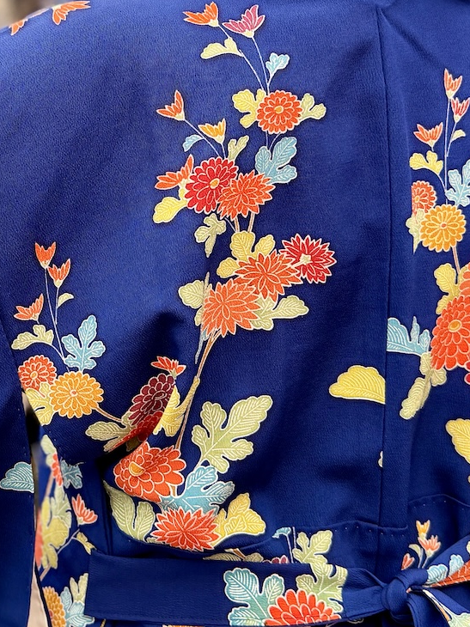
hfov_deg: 23.9
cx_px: 66
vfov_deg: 31.9
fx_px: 1087
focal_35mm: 60
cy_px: 201
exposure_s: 1/654
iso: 100
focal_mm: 6.76
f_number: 1.78
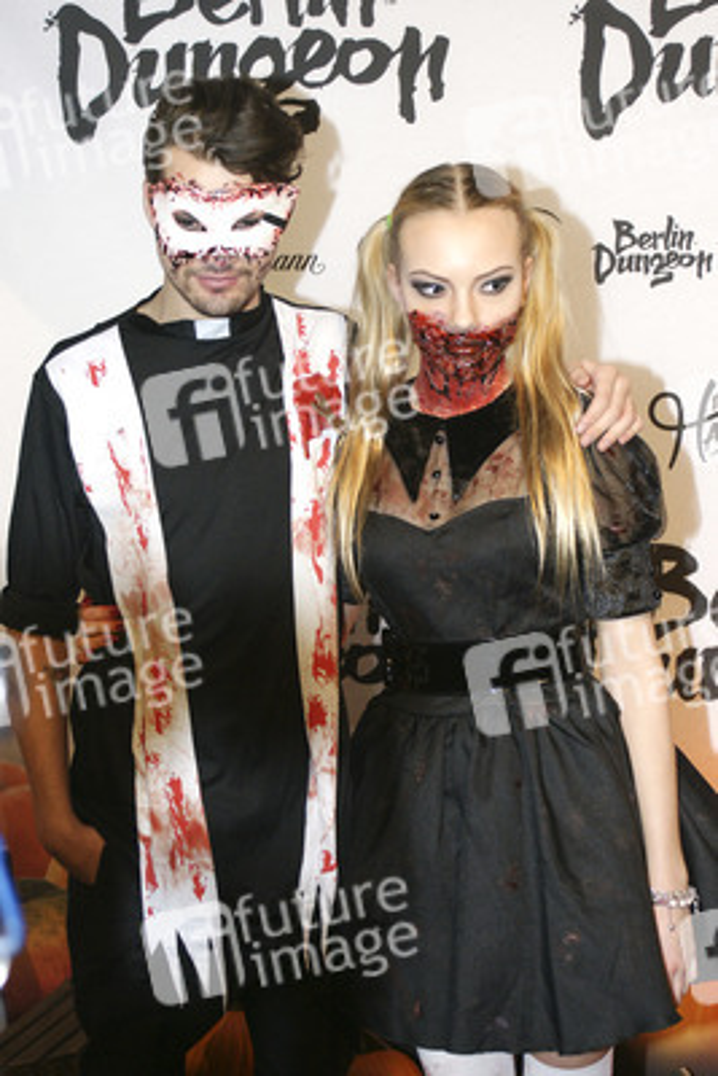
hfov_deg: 22.6
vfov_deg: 33.4
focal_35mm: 60
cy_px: 538
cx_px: 359
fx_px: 1793
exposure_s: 1/250
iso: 640
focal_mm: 40
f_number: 5.6
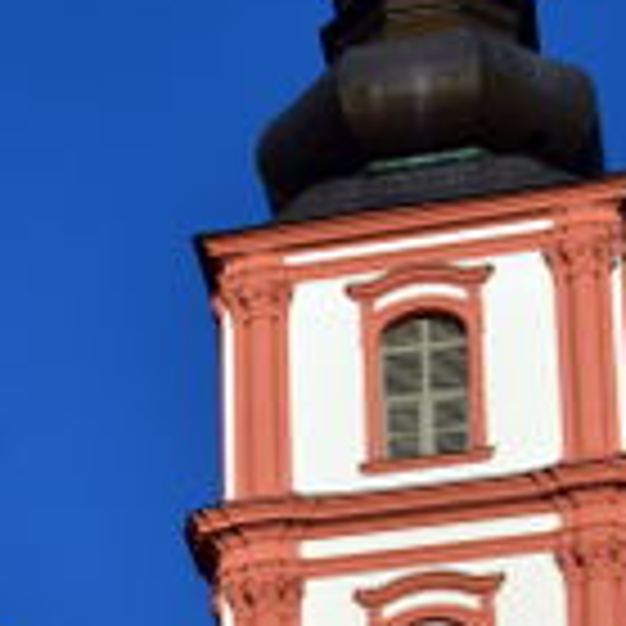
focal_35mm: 198
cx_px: -117
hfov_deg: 8.7
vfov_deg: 8.5
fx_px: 4051
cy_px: 1085
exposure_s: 1/500
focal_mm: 30
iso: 250
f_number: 11
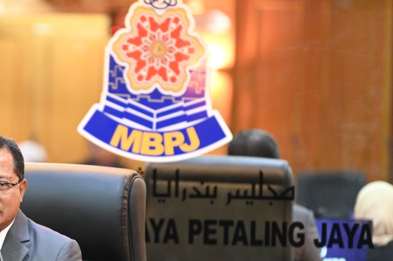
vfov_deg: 4.0
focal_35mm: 345
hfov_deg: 6.0
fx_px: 3763
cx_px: 62
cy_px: 206
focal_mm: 190
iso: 3200
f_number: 2.8
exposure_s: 1/250
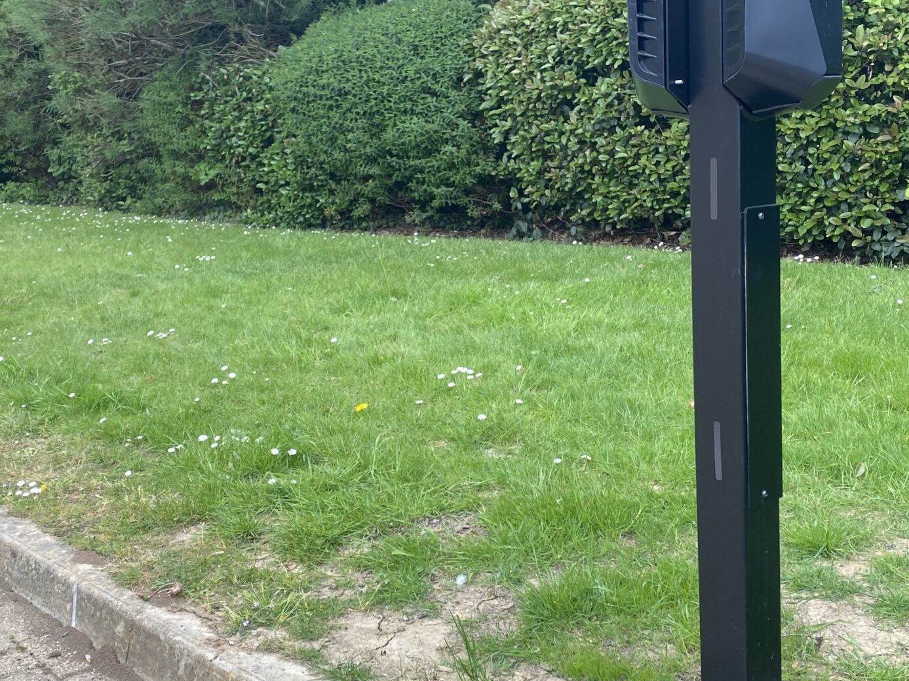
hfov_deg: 39.6
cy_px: 318
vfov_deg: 30.3
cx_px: 409
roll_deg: +2.6
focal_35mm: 48
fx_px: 1260
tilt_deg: -8.7
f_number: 1.8
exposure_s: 1/318
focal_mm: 4.25
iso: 32
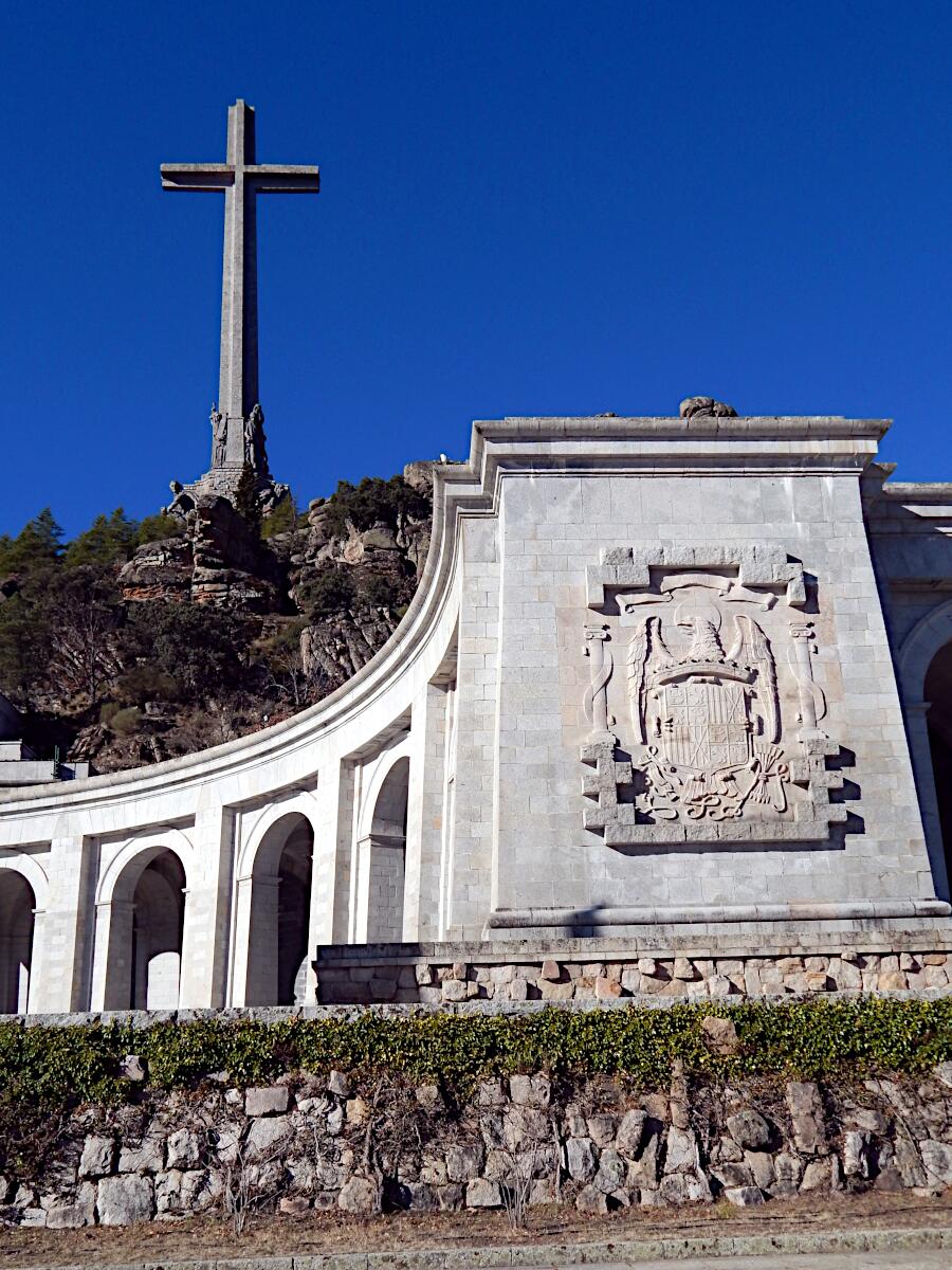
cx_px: 476
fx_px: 1137
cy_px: 635
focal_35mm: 31
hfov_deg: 45.4
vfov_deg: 58.4
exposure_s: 1/640
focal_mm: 5.6
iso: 125
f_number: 6.5
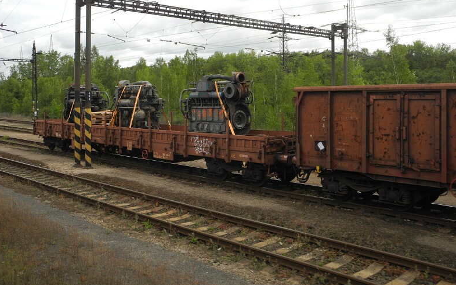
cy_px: 114
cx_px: 226
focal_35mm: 41
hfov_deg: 48.2
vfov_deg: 31.2
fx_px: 509
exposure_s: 1/640
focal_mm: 8.1
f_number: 3.2
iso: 100
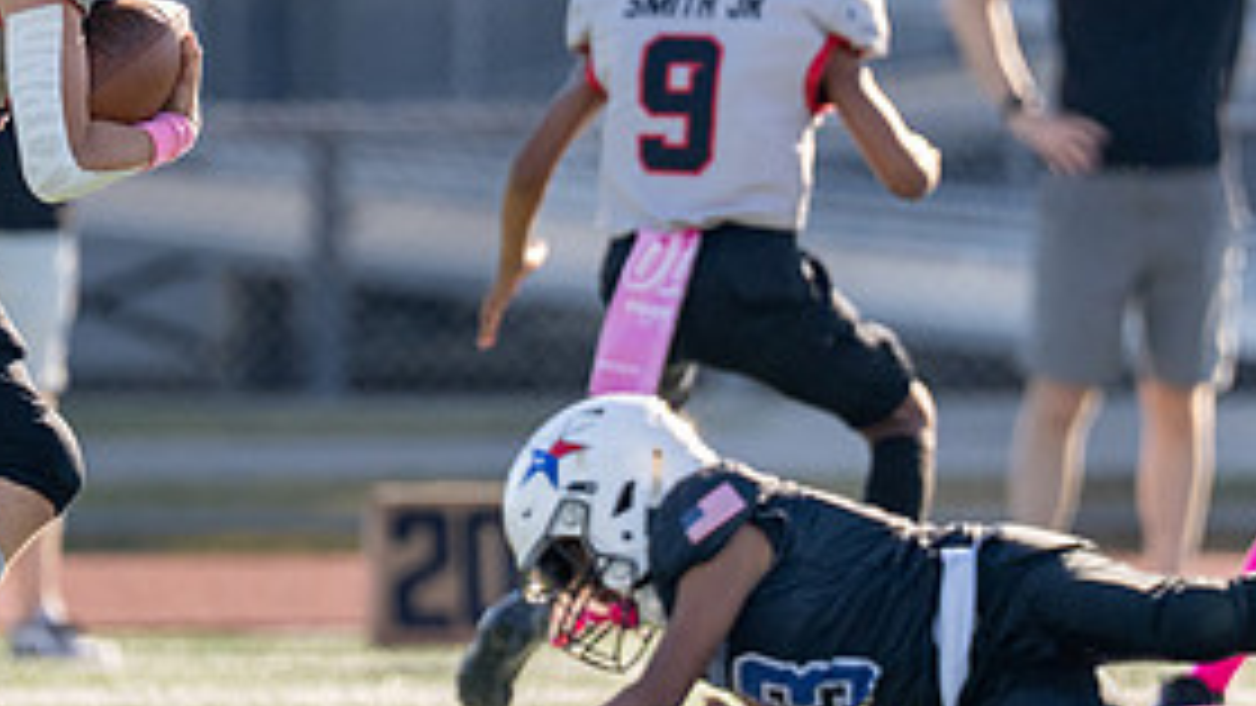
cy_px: 9
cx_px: 242
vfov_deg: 1.6
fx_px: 25880
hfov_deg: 2.8
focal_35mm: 777
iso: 160
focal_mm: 200
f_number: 2.8
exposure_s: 1/2500
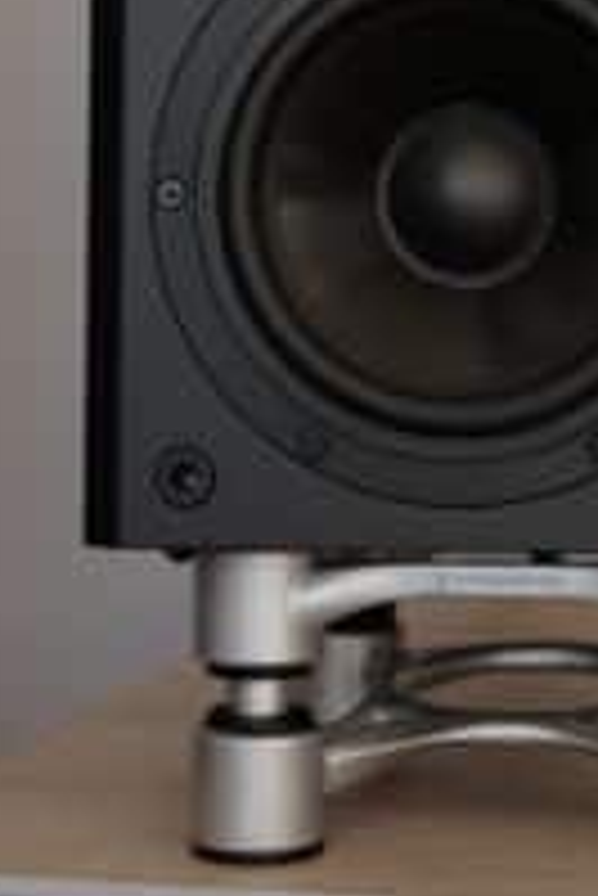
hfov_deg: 9.2
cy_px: -32
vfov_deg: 13.5
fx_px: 3706
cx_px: 495
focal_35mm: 149
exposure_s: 1/15
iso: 100
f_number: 5.6
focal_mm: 44
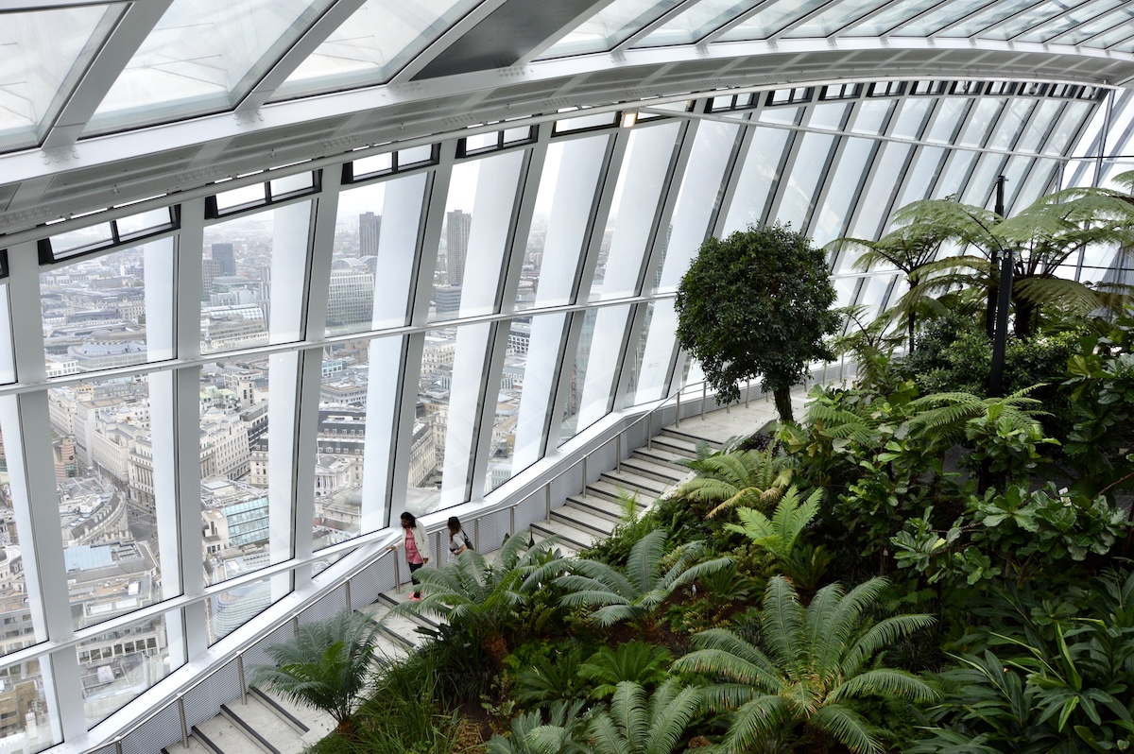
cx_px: 567
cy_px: 377
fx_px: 850
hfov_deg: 67.4
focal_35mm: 27
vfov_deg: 47.9
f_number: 5.6
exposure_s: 1/125
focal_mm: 18
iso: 400
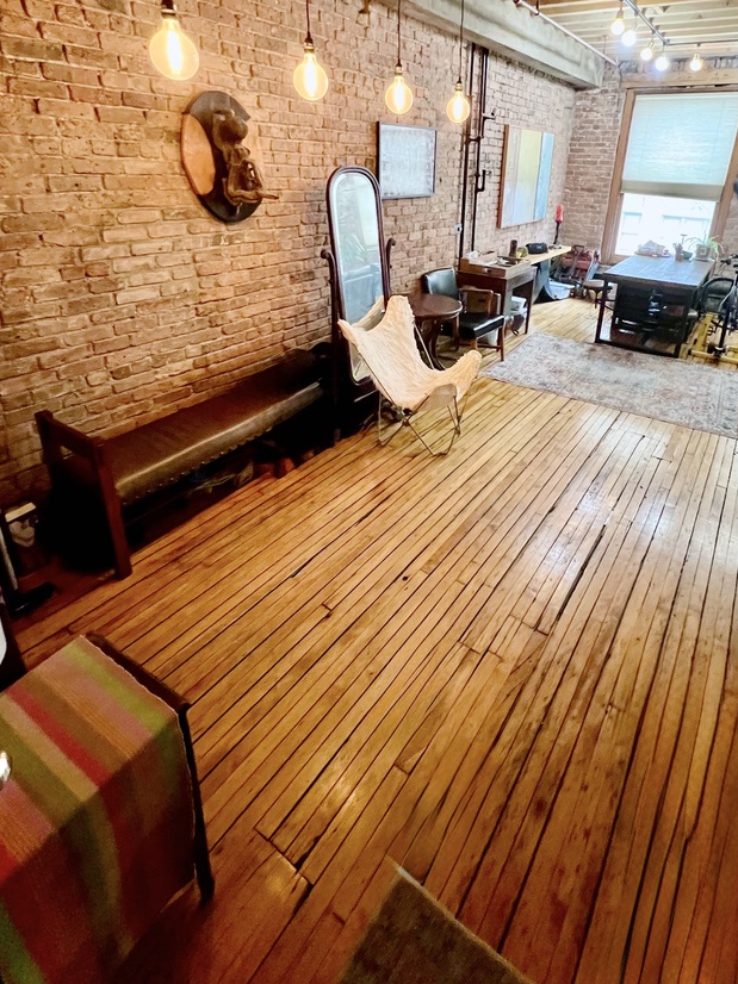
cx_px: 444
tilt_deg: -21.0
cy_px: 353
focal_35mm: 17
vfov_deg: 88.7
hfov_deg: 73.9
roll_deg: -2.3
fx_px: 483
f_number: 1.8
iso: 800
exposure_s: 1/40
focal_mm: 1.57
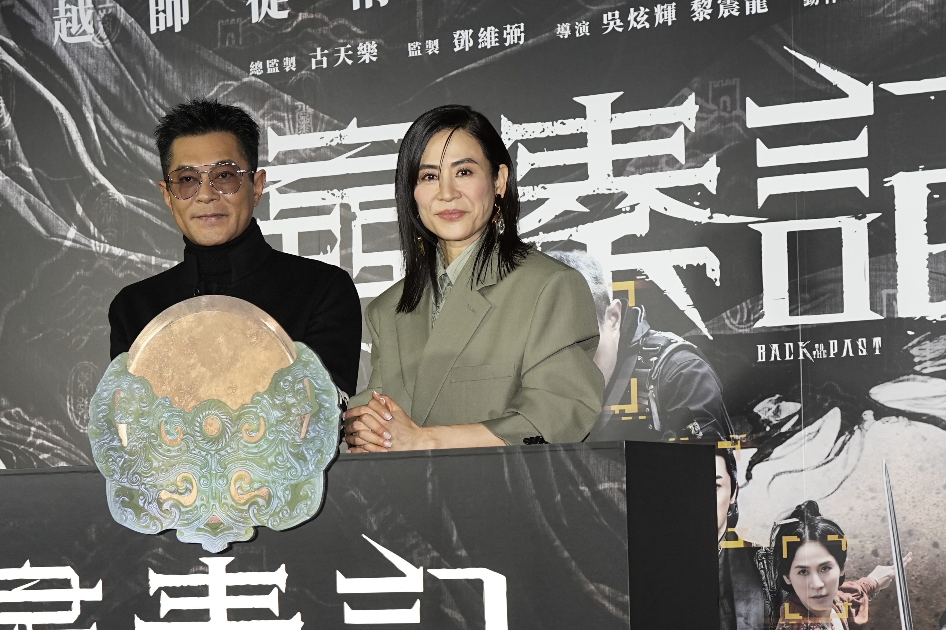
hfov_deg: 21.0
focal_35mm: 97
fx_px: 2549
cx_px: 445
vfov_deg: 14.0
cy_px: 518
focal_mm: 47
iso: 1000
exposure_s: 1/200
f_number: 4.5
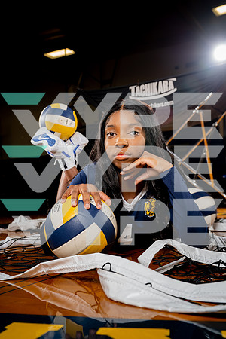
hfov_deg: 29.9
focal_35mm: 45
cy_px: 170
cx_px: 113
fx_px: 424
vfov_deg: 43.6
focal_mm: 45
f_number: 5.6
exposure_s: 1/250
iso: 400
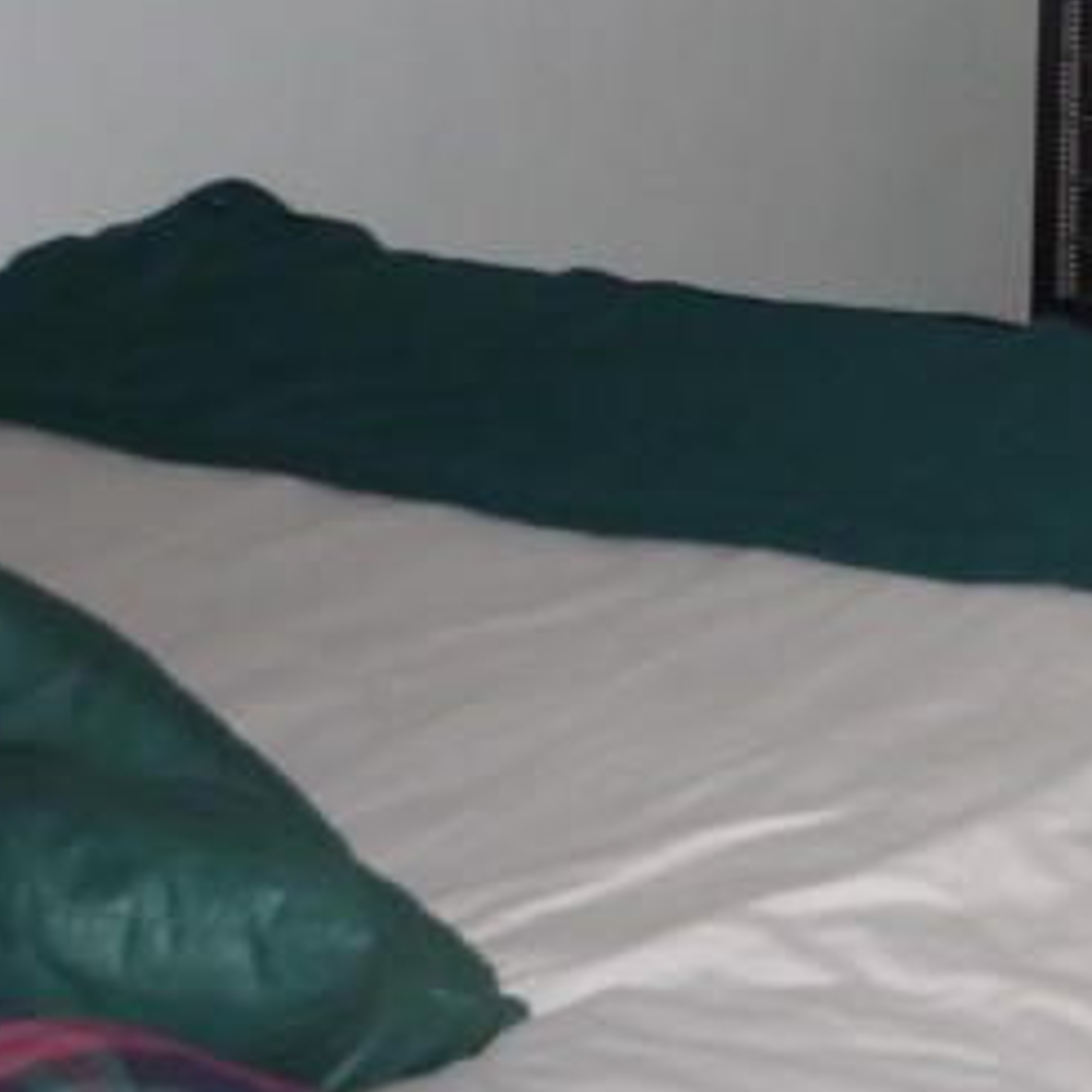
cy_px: -152
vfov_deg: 14.4
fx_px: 4211
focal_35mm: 118
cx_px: 2068
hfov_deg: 13.1
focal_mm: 5.2
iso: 200
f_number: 3.3
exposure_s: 1/30
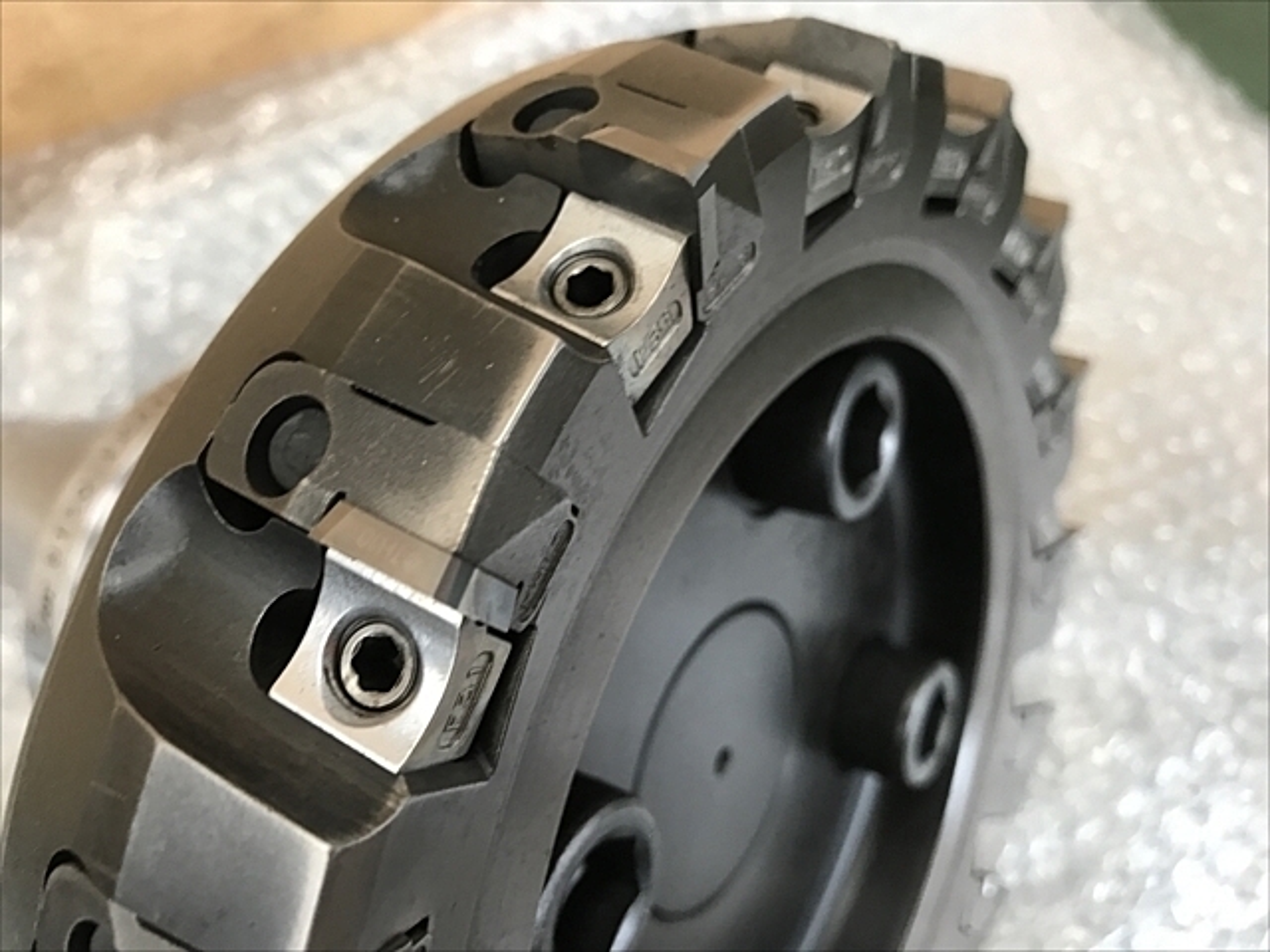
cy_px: 476
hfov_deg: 63.4
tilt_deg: -55.9
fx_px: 1027
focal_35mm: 28
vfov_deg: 49.7
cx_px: 635
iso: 40
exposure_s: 1/20
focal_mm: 3.99
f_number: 1.8
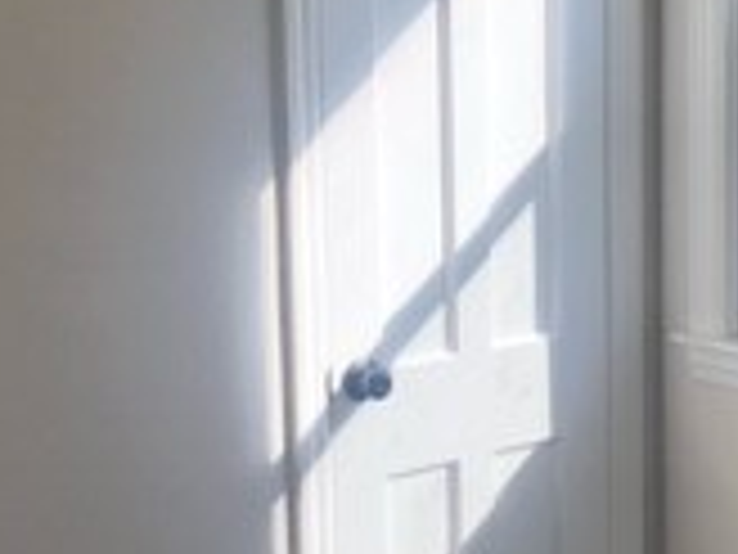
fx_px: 2324
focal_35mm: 109
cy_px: 311
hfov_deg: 18.0
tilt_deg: -11.8
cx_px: 531
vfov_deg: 13.6
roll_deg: +1.1
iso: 20
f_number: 1.8
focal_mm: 3.99
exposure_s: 1/361
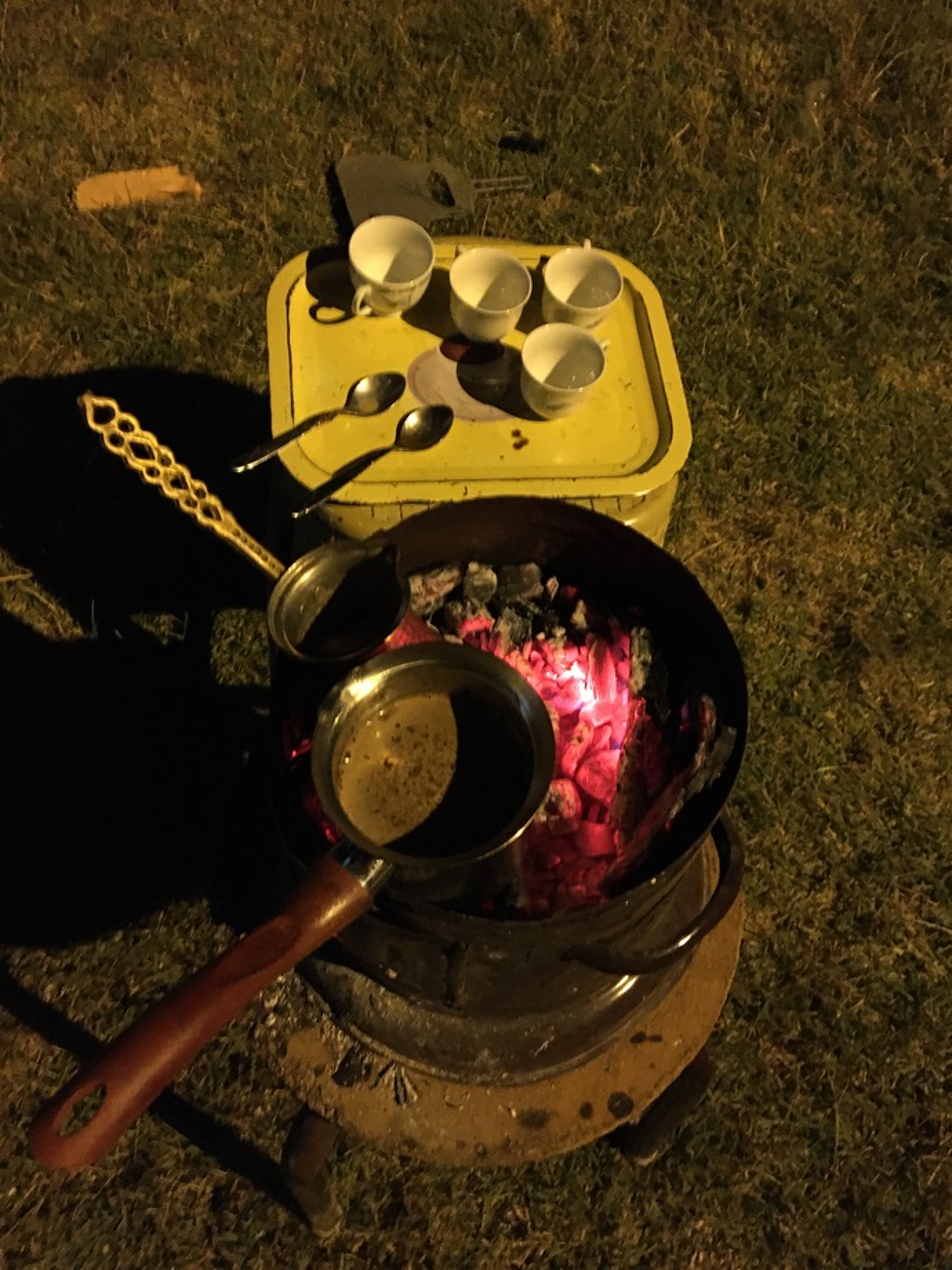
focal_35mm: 29
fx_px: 1063
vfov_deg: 61.7
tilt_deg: -58.1
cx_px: 476
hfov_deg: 48.2
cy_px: 635
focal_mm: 4.15
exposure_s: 1/17
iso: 500
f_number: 2.2
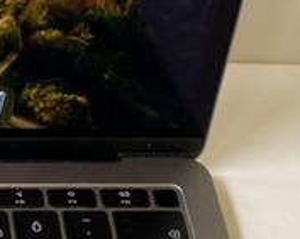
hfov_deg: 12.6
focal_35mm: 147
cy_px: 185
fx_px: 1303
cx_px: -125
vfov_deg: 10.5
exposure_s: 1/100
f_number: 1.8
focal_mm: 4.25
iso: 125
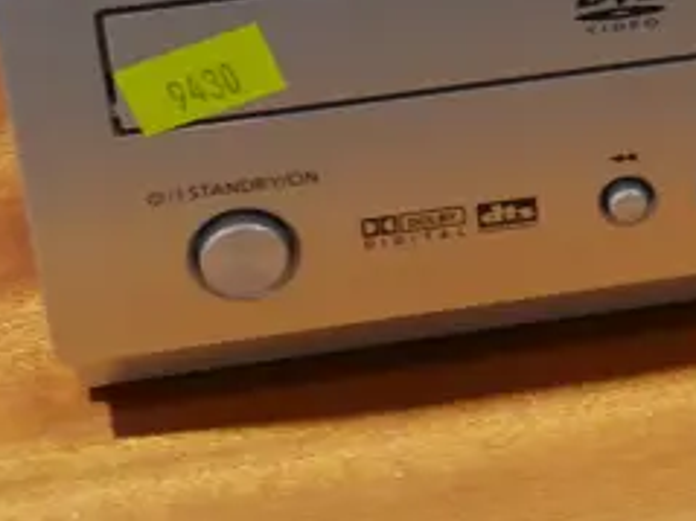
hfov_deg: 8.4
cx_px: 1409
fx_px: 4481
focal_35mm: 223
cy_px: 57
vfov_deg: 6.6
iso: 800
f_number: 5.3
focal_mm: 26
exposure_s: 1/60
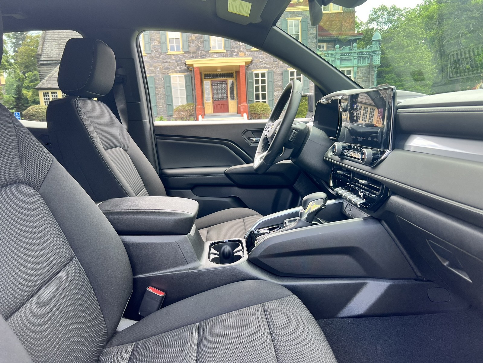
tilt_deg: -11.7
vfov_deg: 53.1
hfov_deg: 67.3
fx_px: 363
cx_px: 242
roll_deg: +4.2
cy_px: 182
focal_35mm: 26
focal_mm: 5.7
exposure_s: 1/121
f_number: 1.5
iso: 40
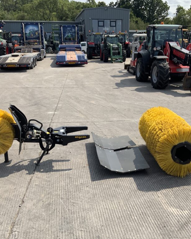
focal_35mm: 38
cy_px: 119
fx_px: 269
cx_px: 99
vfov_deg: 47.9
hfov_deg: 39.1
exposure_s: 1/1786
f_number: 1.8
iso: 16
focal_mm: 3
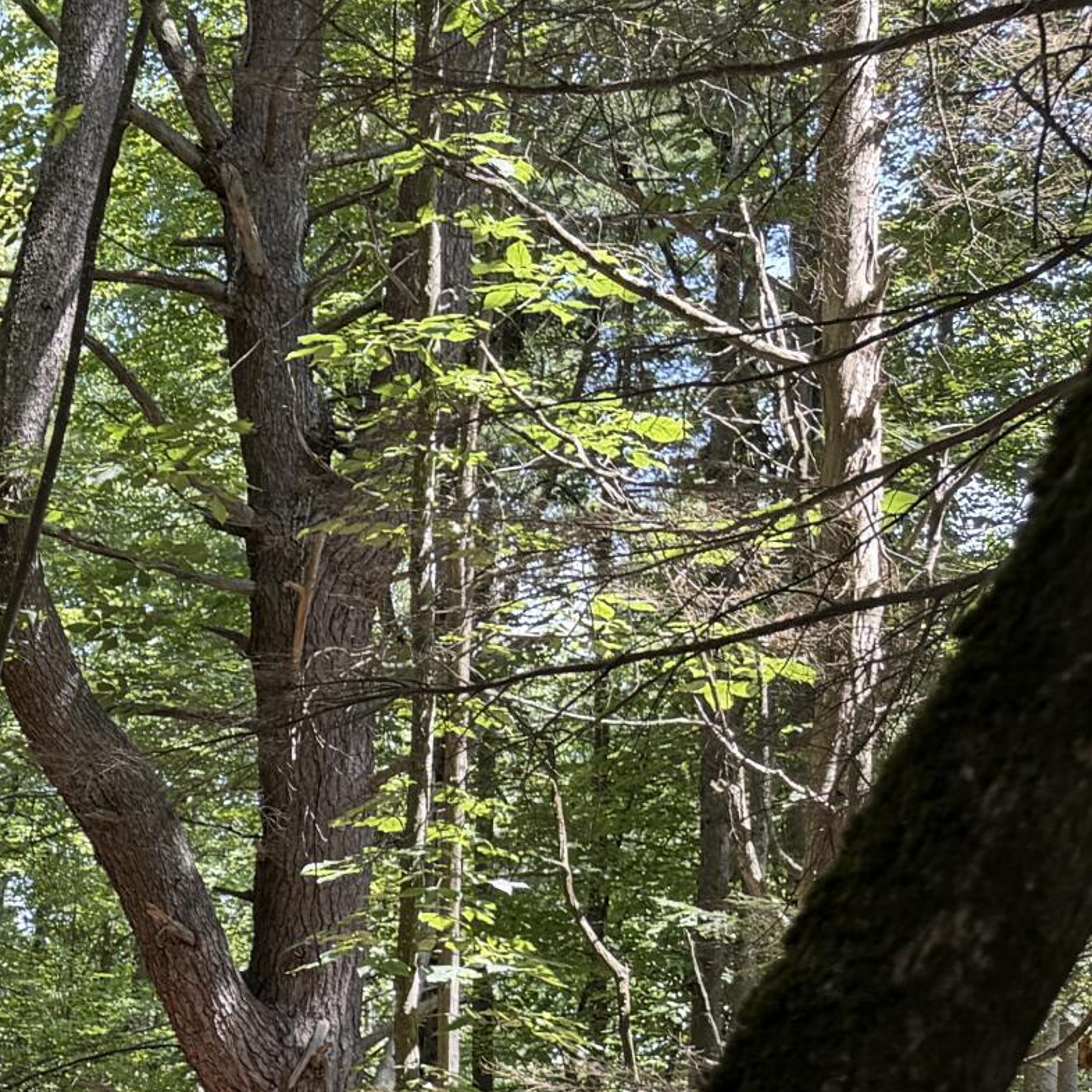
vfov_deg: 20.3
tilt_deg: -3.8
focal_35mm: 81
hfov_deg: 17.6
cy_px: 1235
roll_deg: +0.8
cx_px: -824
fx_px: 2891
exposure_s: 1/186
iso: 80
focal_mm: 6.76
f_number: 1.78
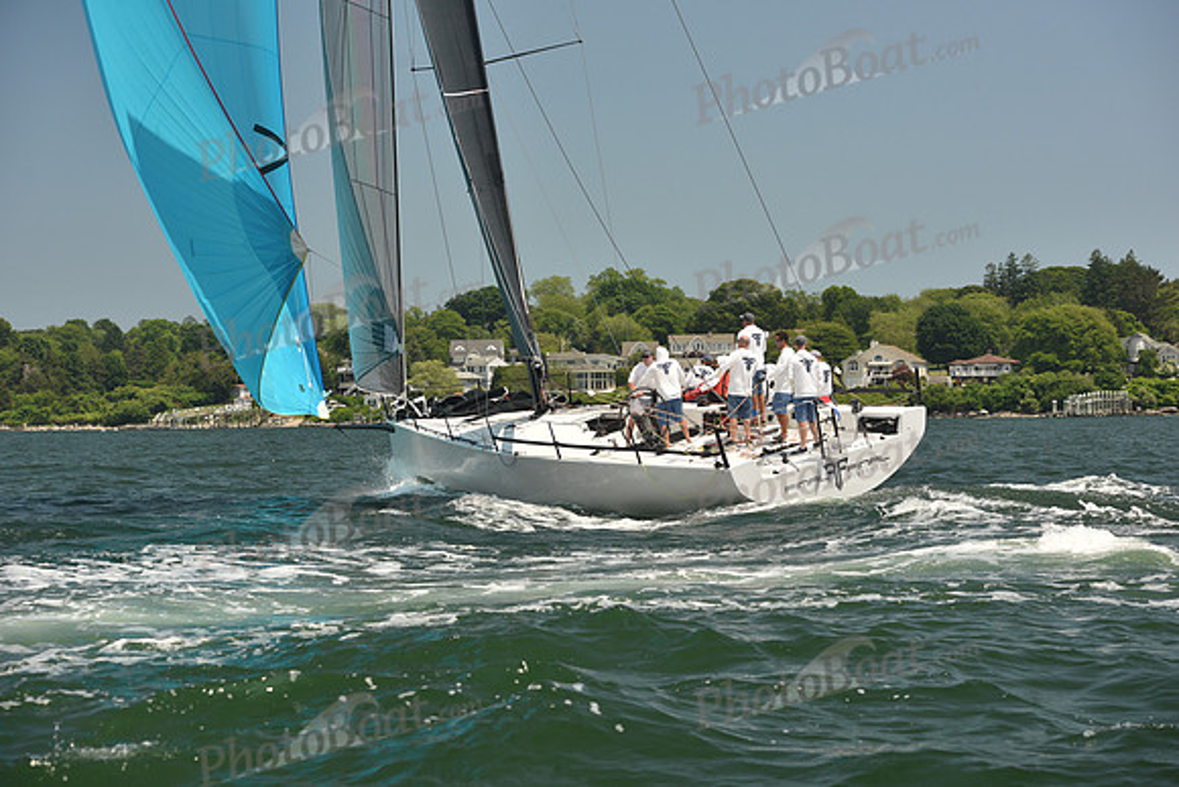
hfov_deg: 28.8
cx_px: 590
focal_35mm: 70
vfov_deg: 19.5
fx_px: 2293
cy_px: 394
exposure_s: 1/640
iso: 250
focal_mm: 70
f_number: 5.6
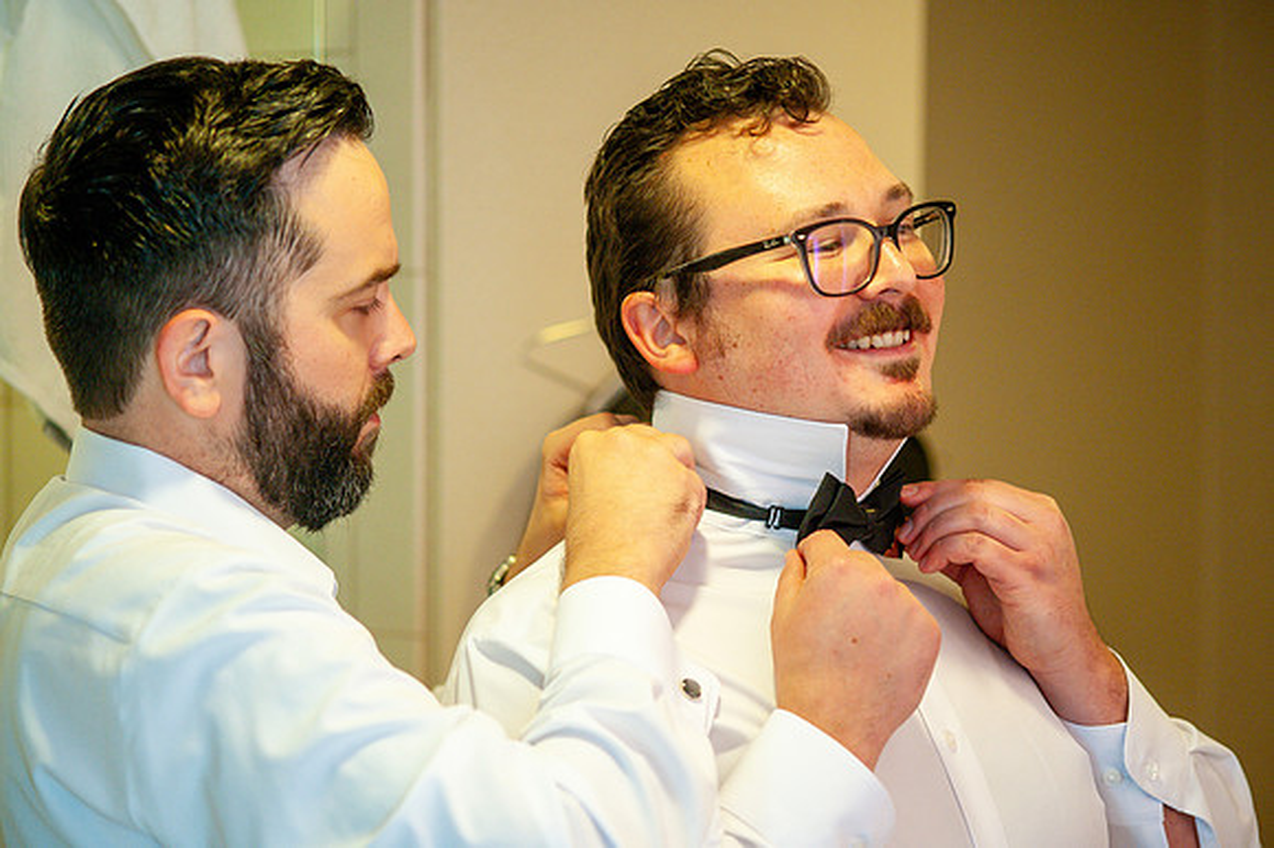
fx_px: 3714
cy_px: 424
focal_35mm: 105
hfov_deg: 19.5
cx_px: 637
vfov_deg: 13.0
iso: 2000
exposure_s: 1/250
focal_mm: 105
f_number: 4
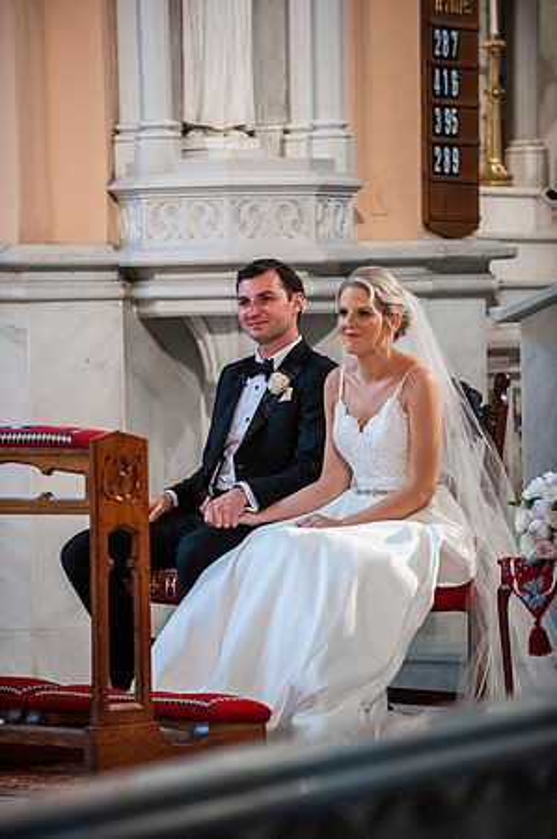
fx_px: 4652
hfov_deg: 6.9
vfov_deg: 10.3
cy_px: 420
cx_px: 278
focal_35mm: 200
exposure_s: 1/100
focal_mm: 200
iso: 1600
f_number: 2.8
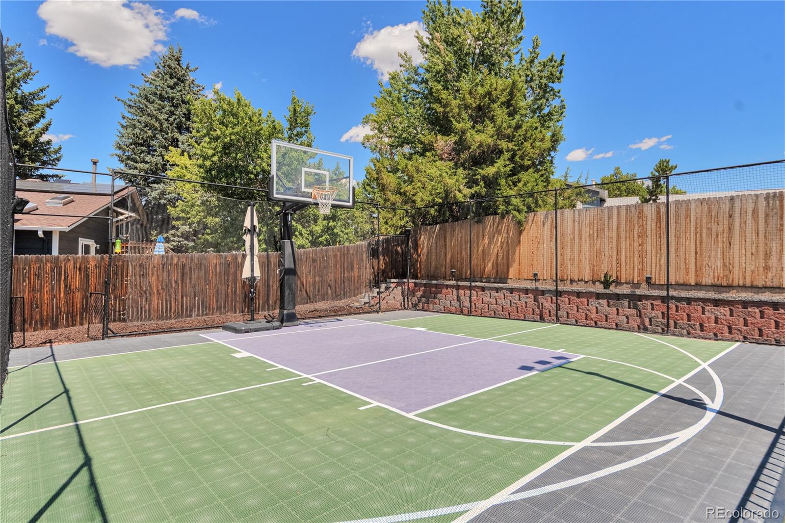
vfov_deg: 67.4
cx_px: 392
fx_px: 392
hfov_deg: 90.0
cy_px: 262
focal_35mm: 18
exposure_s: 1/800
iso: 320
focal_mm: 12
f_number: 8
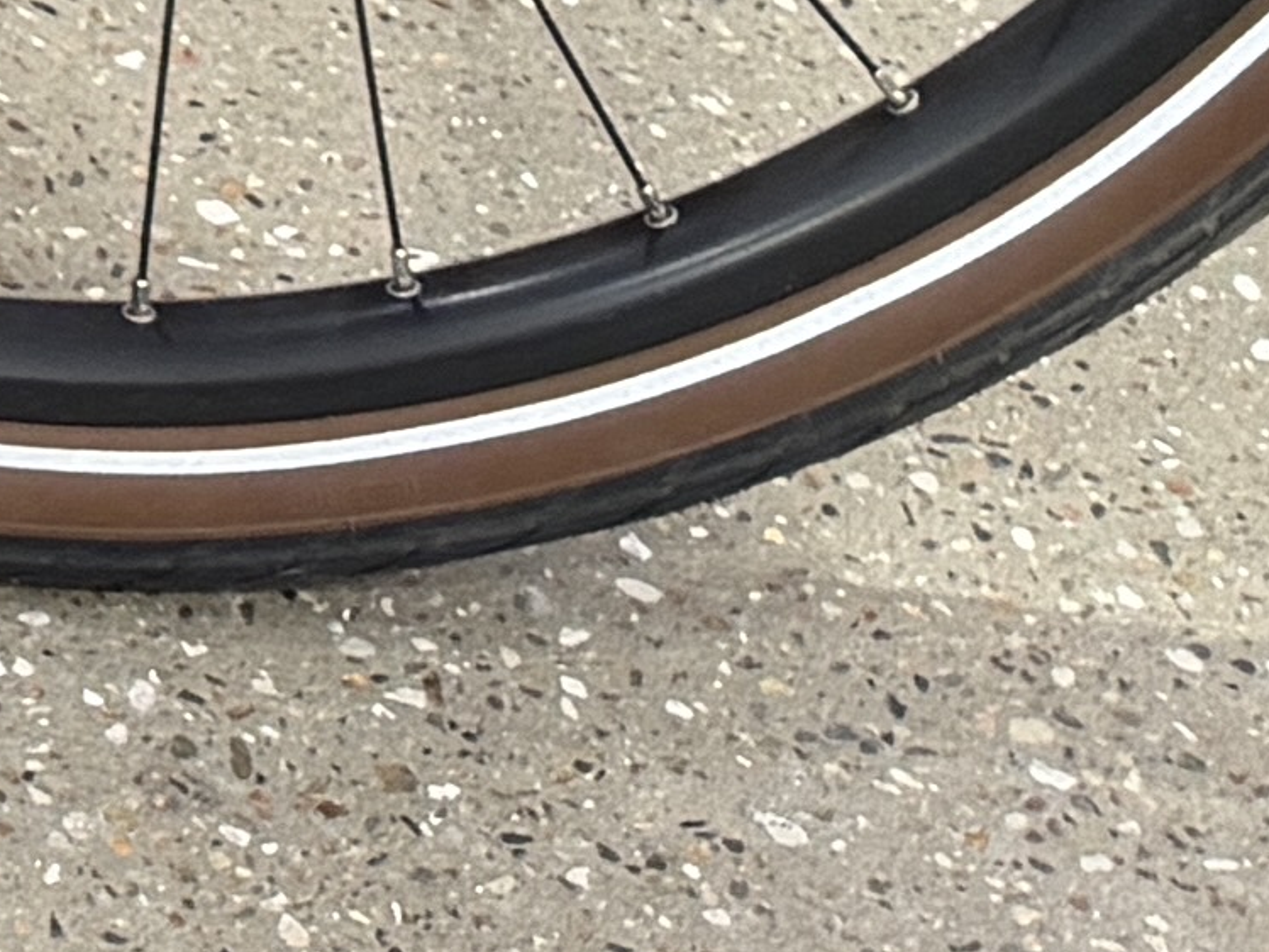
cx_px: -2126
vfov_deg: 7.1
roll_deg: -1.2
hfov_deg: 9.3
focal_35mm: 183
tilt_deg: -21.1
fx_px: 6710
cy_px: -2038
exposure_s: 1/50
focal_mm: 6.76
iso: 125
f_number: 1.78
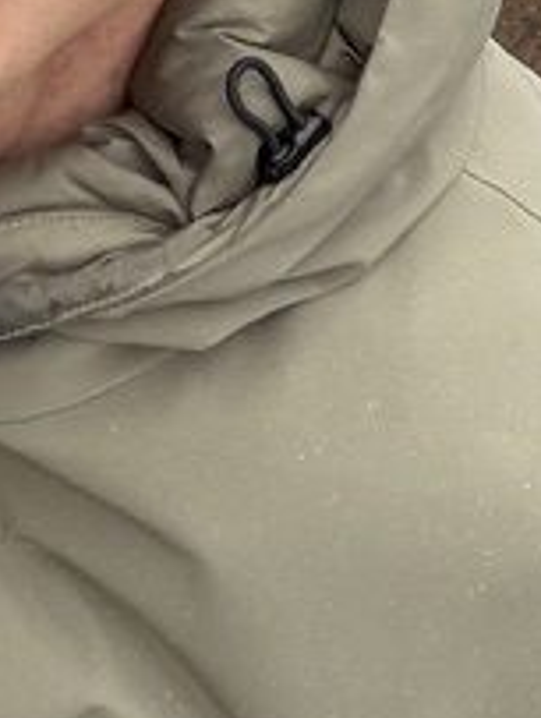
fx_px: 3137
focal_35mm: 151
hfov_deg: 9.4
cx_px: -403
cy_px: -870
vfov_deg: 11.3
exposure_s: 1/233
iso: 25
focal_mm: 2.71
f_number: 1.9
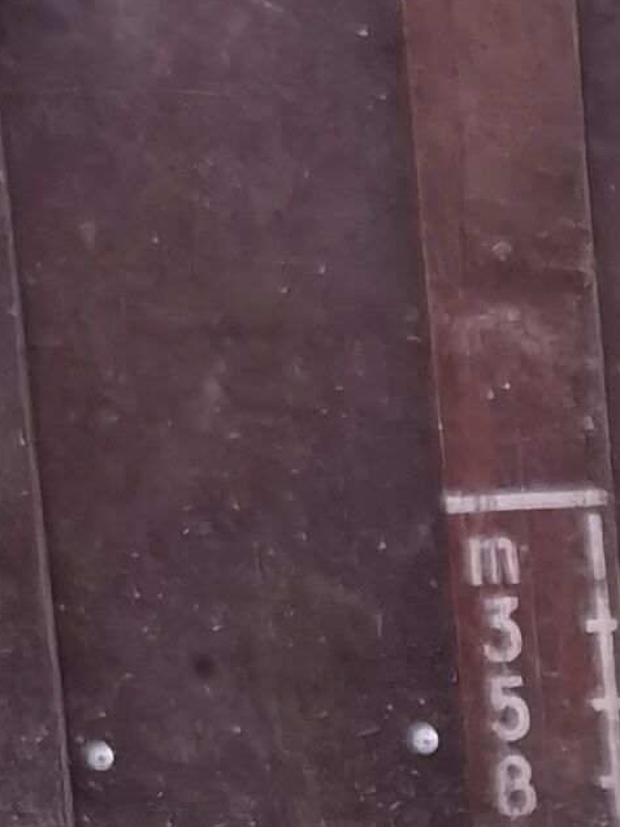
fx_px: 6926
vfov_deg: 6.4
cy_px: 2103
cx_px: 1727
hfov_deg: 4.9
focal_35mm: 290
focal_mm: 6.71
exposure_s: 1/50
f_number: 1.9
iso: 160
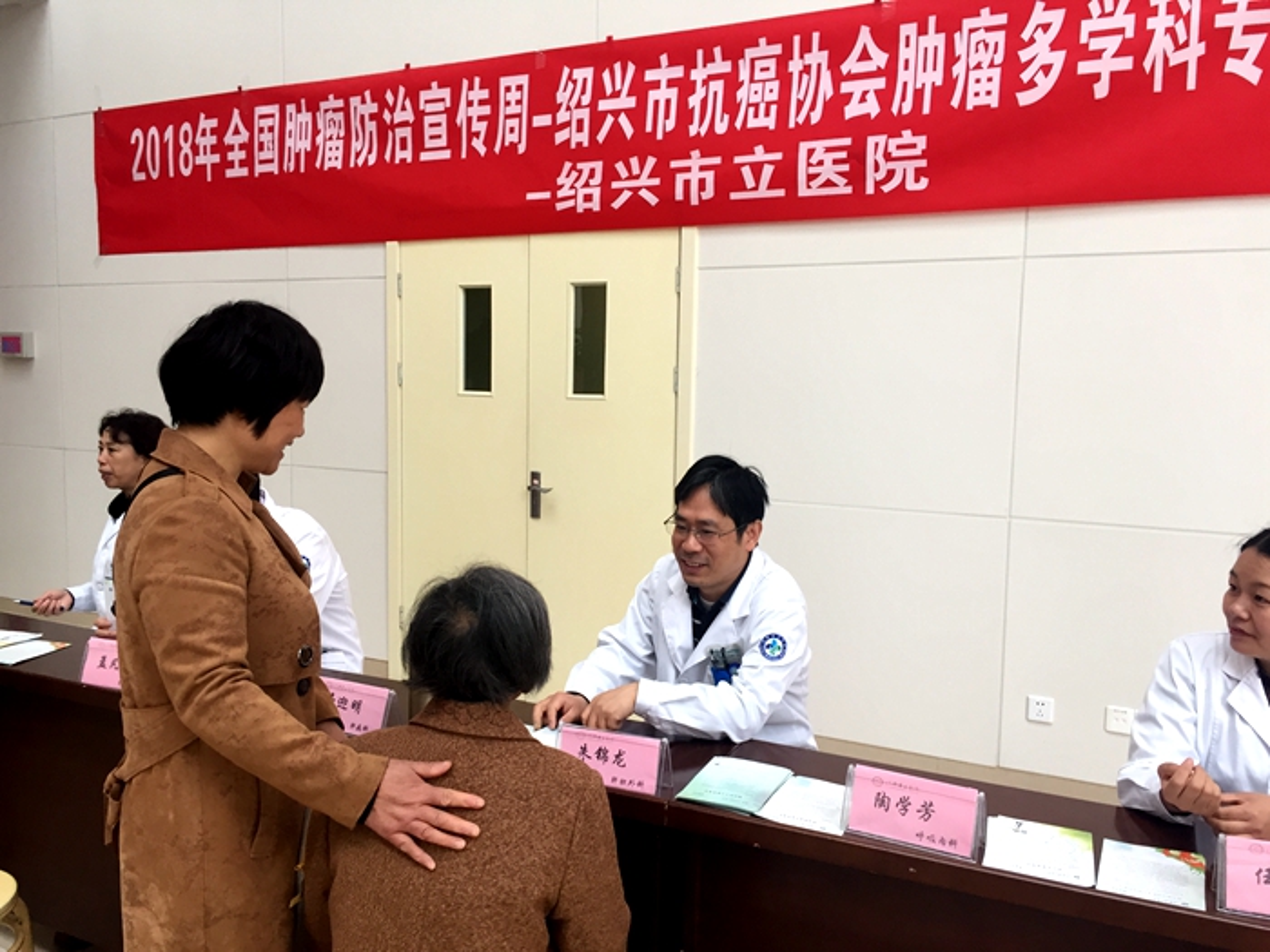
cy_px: 476
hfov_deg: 61.7
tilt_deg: -6.1
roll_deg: -0.8
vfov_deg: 48.2
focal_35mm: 29
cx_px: 635
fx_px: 1064
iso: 32
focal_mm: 4.15
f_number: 2.2
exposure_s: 1/33
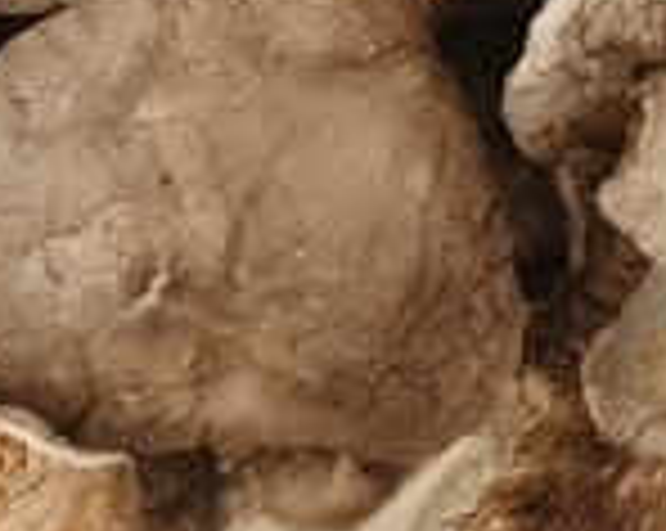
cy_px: -1735
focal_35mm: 190
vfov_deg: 6.3
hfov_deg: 10.1
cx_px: 693
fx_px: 3740
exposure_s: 1/492
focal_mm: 5.56
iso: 50
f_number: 1.6
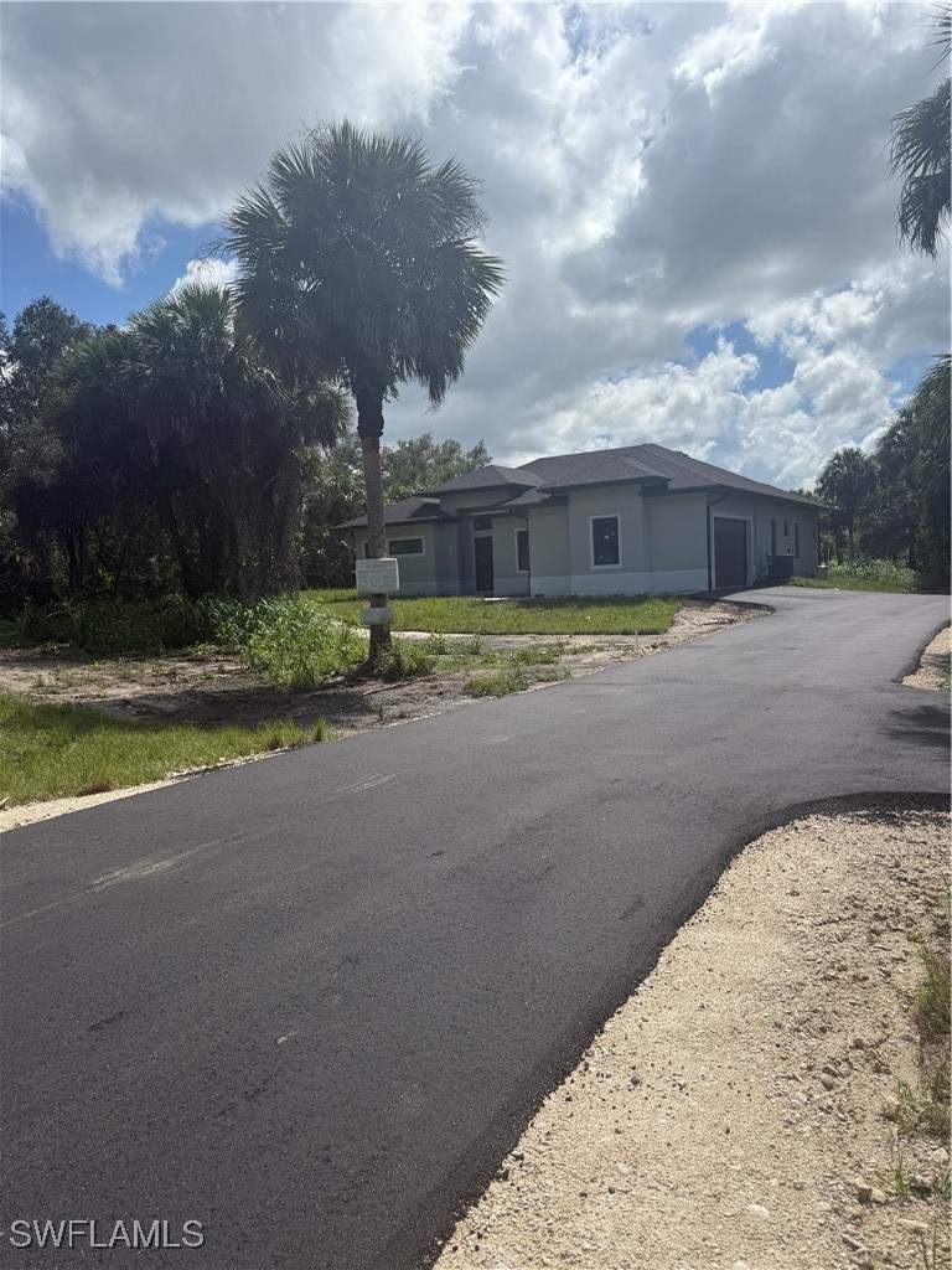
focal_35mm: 24
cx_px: 476
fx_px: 880
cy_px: 635
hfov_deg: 56.8
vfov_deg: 71.6
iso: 80
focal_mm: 6.76
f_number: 1.78
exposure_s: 1/7353
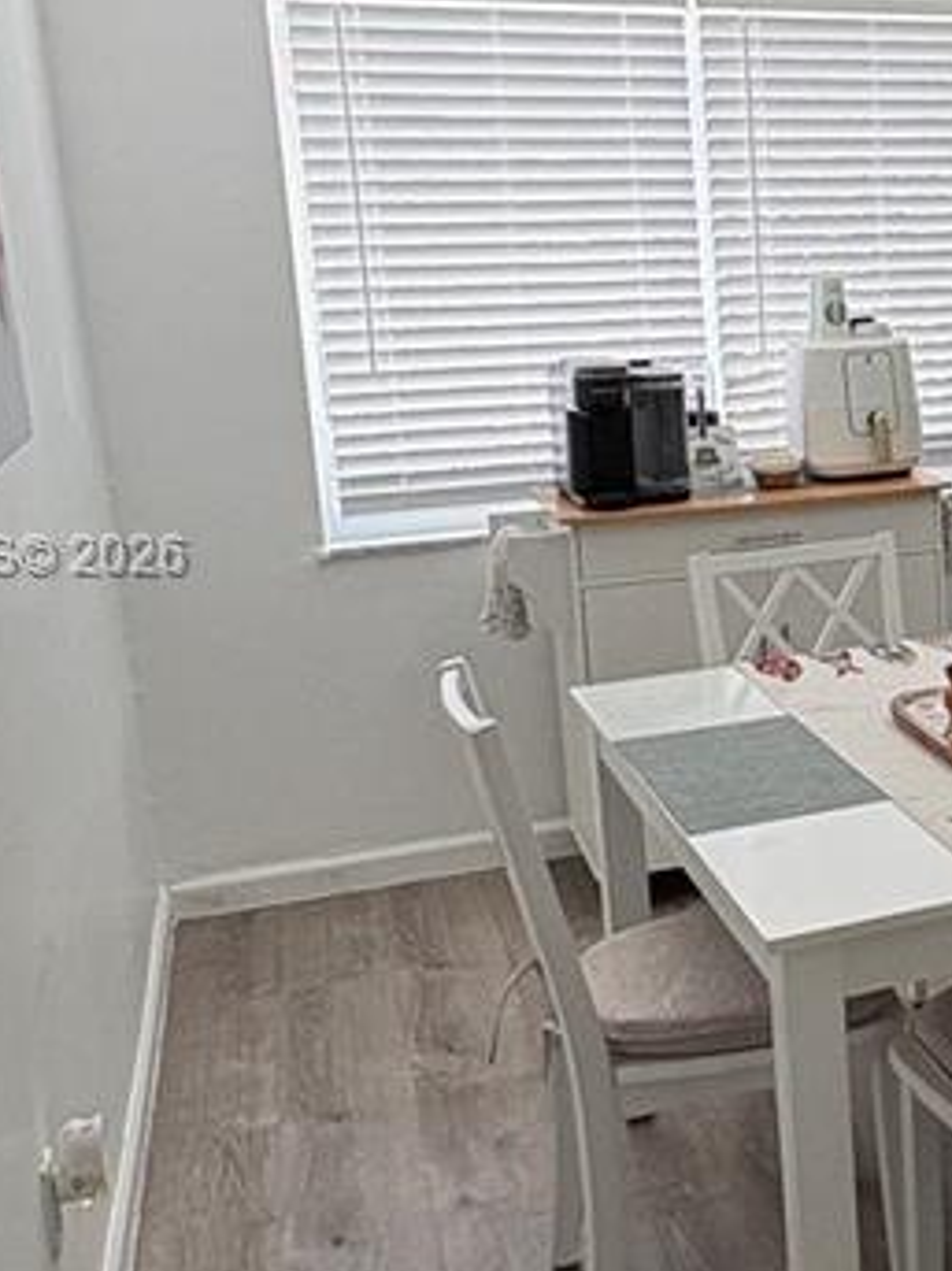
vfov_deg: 38.9
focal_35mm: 49
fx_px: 1798
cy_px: 560
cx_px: 1167
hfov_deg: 26.2
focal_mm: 2.22
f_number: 2.2
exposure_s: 1/99
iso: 40
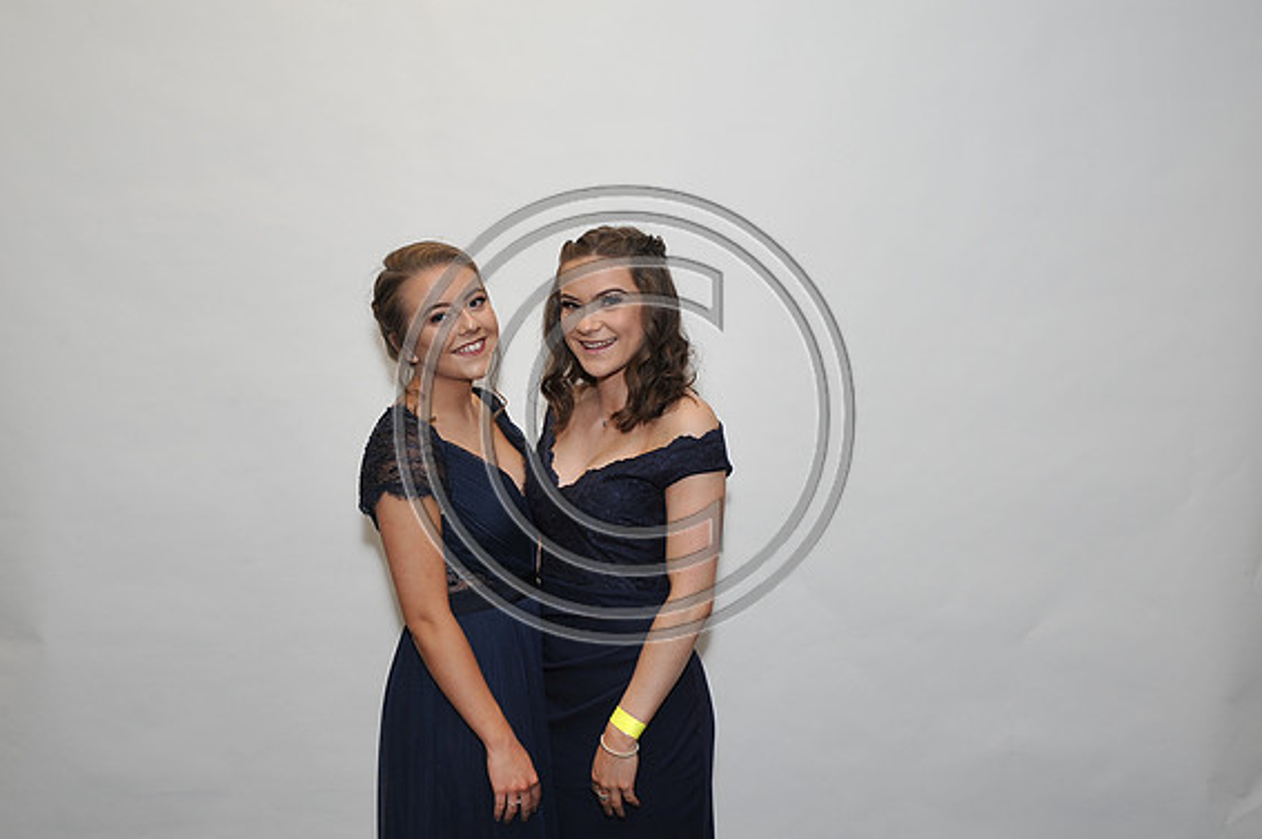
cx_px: 623
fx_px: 1506
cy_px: 414
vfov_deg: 31.1
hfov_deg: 45.5
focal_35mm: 43
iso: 800
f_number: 6.3
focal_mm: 42
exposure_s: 1/60
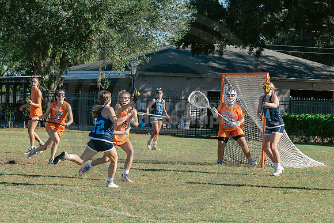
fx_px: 1593
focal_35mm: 172
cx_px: 140
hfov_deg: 12.0
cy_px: 131
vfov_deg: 8.0
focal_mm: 70
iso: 250
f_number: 5.6
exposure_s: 1/800
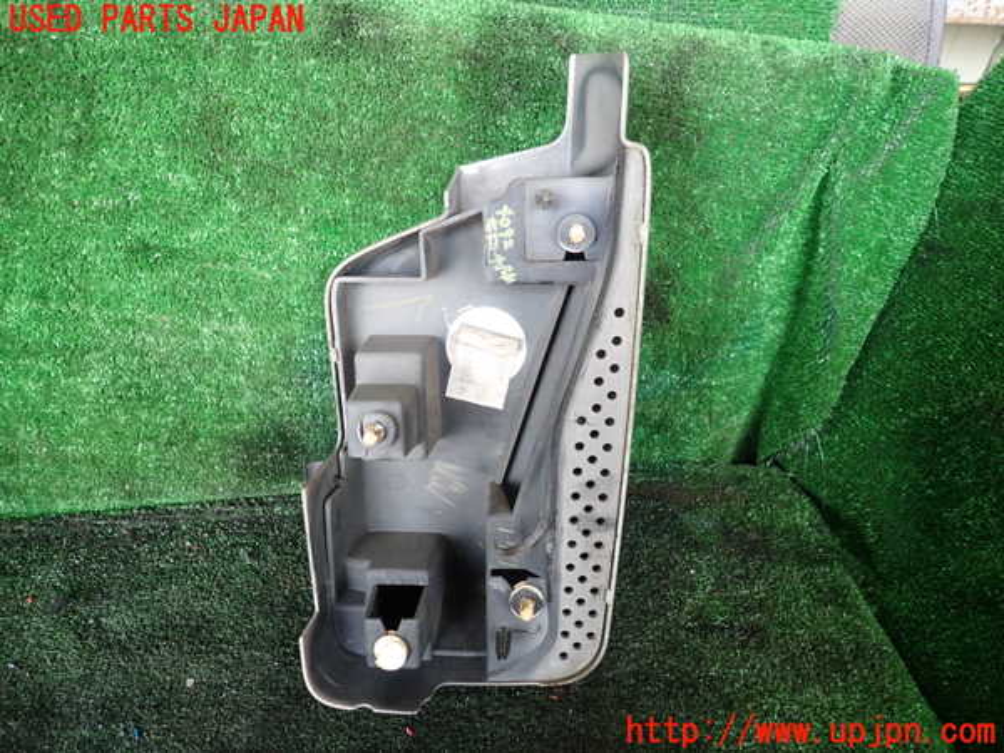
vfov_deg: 54.9
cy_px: 376
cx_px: 502
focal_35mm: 25
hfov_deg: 69.4
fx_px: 725
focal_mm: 4.5
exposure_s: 1/60
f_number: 2
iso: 160
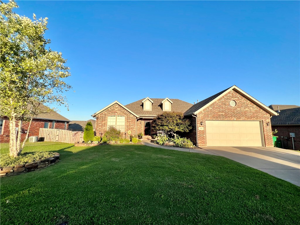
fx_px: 113
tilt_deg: +7.1
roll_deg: -0.3
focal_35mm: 13
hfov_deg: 106.2
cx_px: 150
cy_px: 112
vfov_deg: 89.9
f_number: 1.8
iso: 32
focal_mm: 1.57
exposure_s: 1/1085
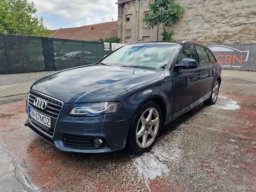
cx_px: 128
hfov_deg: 73.9
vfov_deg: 58.9
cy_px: 96
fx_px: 170
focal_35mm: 23
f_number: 1.8
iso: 50
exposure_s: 1/478
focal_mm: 6.4
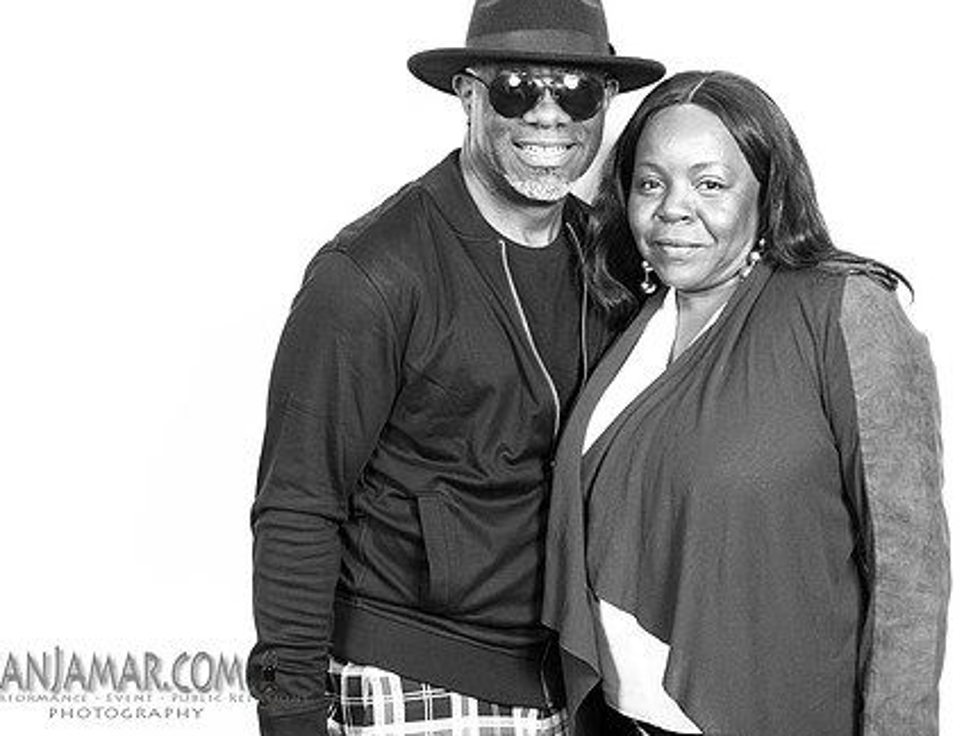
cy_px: 315
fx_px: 2125
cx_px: 539
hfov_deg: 26.0
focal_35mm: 75
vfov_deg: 19.7
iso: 500
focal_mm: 58
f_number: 4
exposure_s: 1/200
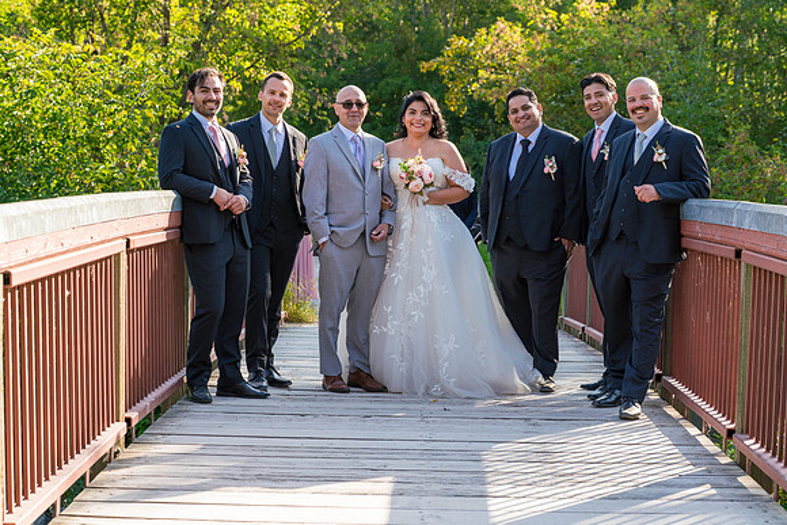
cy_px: 262
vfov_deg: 19.5
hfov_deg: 28.8
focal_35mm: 70
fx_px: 1531
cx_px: 394
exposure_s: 1/250
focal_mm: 70
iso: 250
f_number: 5
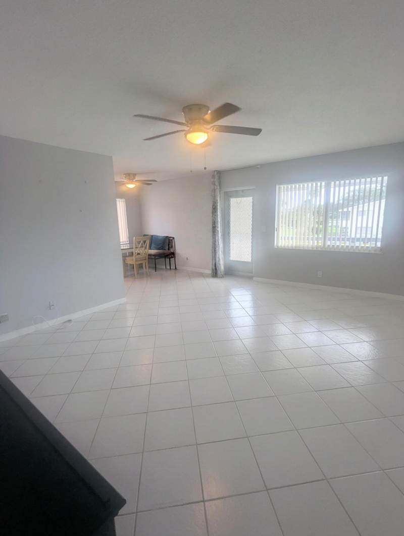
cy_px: 268
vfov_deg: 94.4
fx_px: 248
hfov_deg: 78.2
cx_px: 202
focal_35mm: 16
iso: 48
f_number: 2.2
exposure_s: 1/113
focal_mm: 2.35
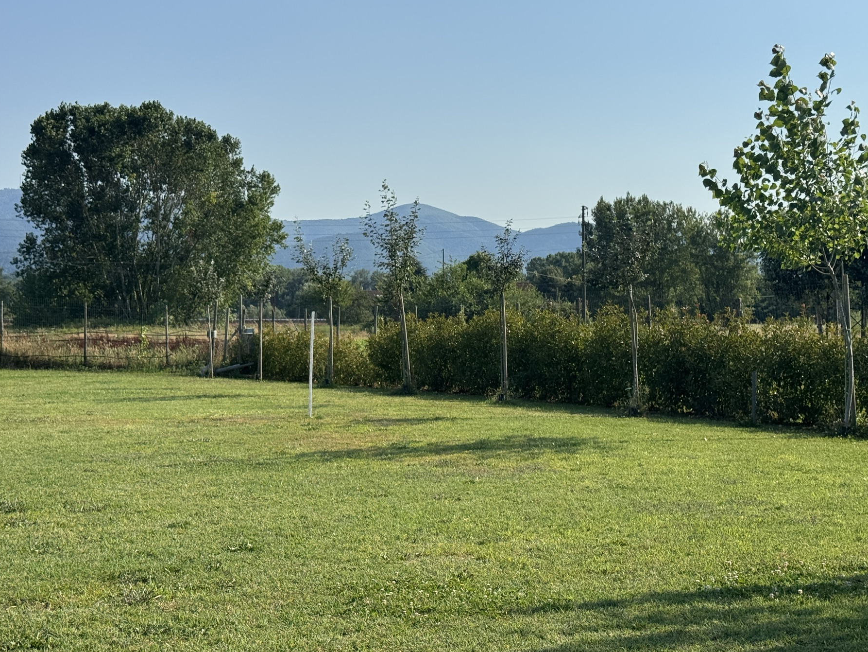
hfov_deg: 34.9
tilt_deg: +0.8
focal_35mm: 55
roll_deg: -0.1
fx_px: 1379
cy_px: 300
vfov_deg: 26.6
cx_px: 467
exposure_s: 1/6410
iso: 64
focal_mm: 6.76
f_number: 1.78
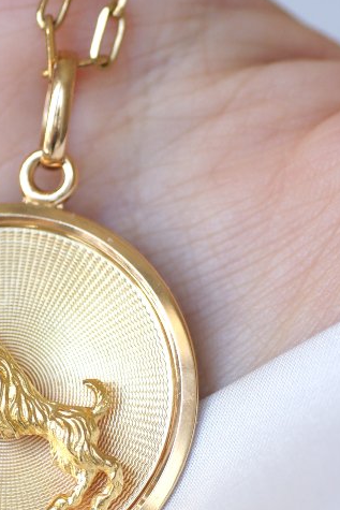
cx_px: 2
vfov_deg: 7.8
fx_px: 3751
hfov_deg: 5.2
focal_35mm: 265
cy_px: 365
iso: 200
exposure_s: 1/125
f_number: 3.5
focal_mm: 70
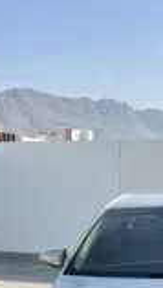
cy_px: 349
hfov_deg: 16.5
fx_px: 550
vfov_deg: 26.1
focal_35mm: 72
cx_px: 161
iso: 50
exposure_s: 1/2695
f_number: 1.5
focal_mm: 5.7
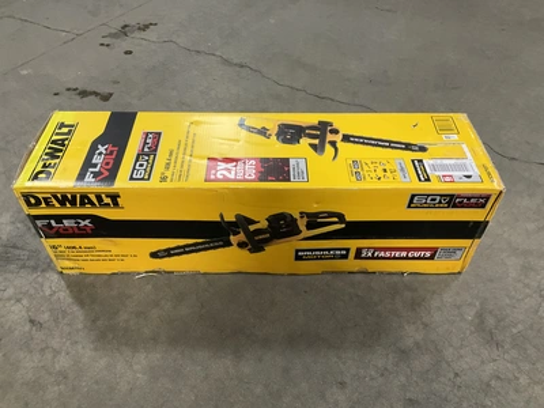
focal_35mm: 29
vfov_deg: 48.2
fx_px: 456
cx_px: 272
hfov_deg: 61.7
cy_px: 204
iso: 250
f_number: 1.8
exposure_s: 1/60
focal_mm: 3
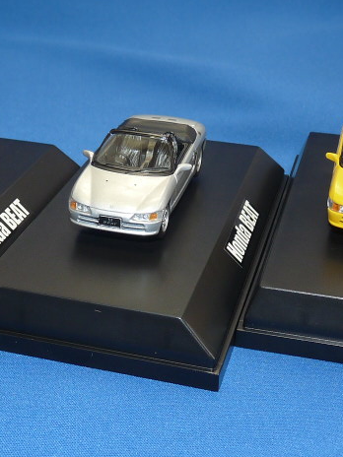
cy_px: 233
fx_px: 912
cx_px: 126
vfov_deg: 28.2
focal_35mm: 69
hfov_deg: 21.3
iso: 100
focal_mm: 4.9
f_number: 2.8
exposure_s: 1/30
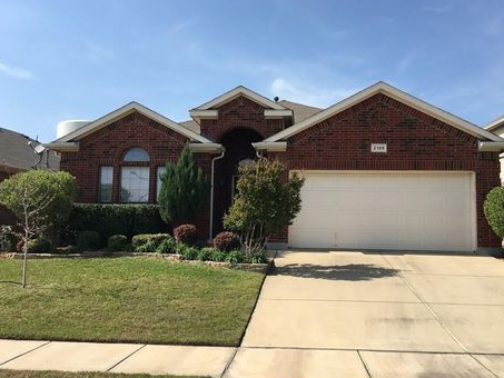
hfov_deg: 56.8
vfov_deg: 44.2
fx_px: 466
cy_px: 187
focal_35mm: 32
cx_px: 267
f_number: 2.2
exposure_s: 1/1425
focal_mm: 4.15
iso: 25
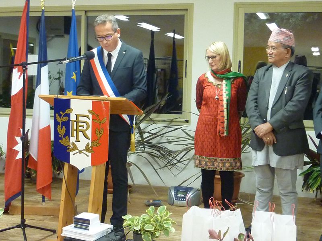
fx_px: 540
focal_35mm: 58
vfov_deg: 25.2
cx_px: 161
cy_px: 120
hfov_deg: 33.2
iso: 400
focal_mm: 5.3
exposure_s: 1/13
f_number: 3.5
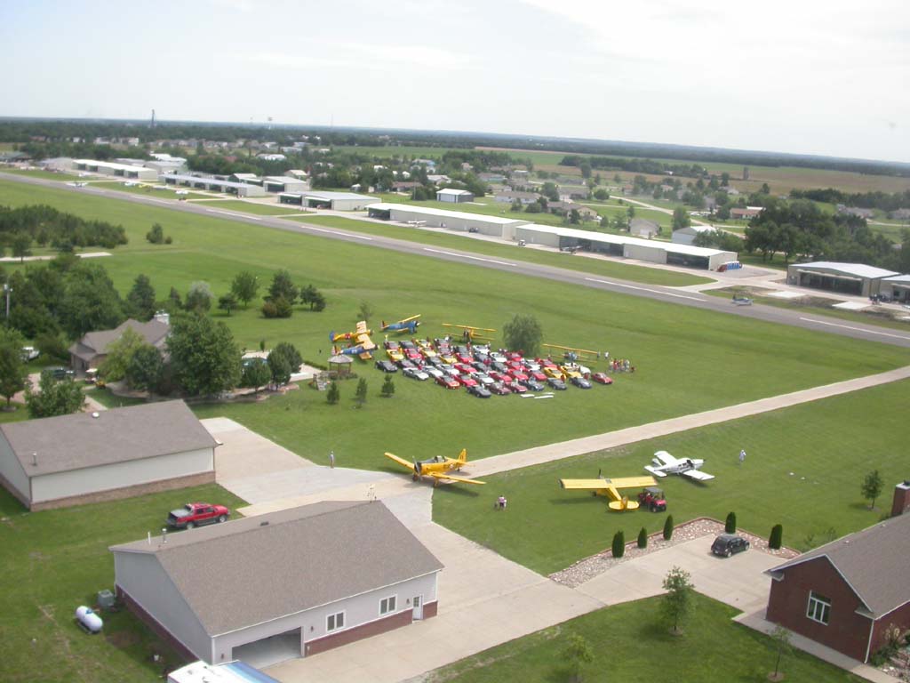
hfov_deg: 49.0
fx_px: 999
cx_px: 455
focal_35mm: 38
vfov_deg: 37.7
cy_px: 342
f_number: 2.6
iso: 100
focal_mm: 7.85
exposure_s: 1/1000
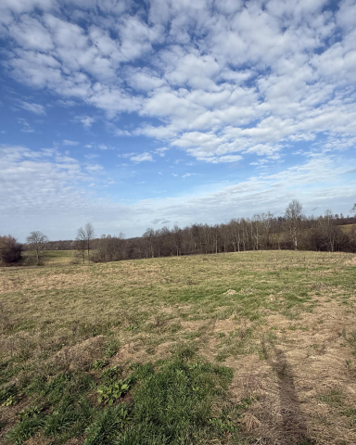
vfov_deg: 83.2
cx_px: 231
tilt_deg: +4.6
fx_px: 250
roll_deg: +3.8
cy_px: 214
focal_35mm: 19
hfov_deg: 69.2
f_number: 2.2
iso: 50
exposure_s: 1/2165
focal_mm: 2.22
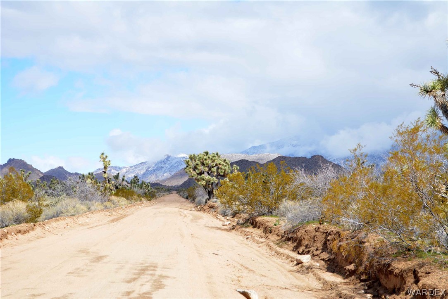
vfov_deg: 16.6
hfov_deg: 24.6
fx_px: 1027
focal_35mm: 82
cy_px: 150
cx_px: 224
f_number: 8
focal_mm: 55
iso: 100
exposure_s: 1/200
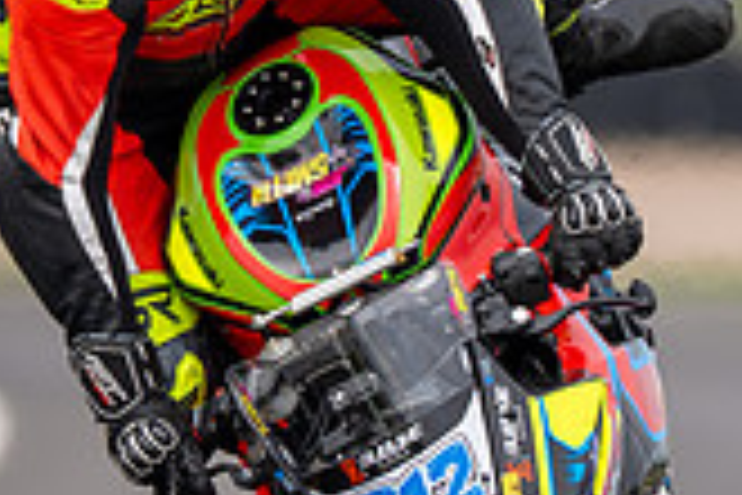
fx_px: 47979
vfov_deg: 0.6
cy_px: 177
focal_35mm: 2328
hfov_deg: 0.9
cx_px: 468
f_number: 6.3
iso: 250
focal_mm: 600
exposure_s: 1/500
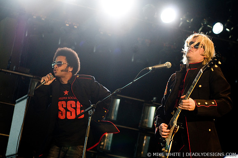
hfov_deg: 19.5
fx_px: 693
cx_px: 119
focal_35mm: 105
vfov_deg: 13.0
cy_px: 79
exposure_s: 1/250
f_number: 4
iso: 800
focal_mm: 70
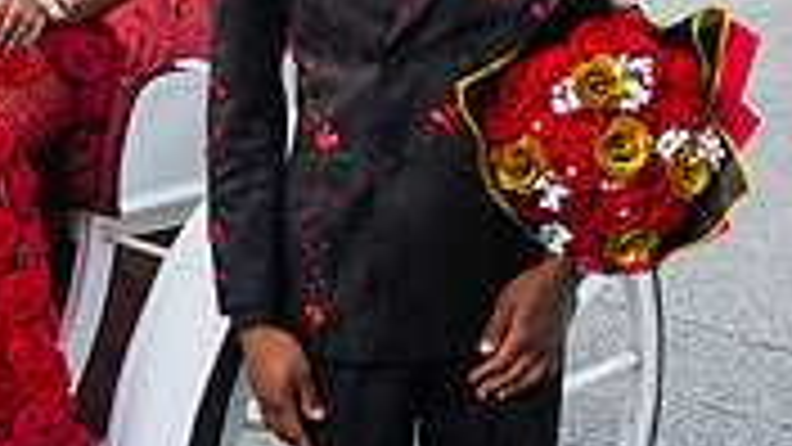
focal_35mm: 100
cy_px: 74
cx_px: 166
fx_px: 2100
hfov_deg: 21.1
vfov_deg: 12.1
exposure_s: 1/125
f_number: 3.7
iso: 800
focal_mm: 28
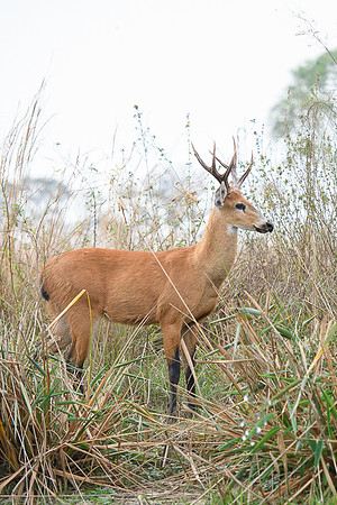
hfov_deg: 6.5
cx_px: 274
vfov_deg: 9.8
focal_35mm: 210
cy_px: 252
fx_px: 2949
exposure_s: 1/2000
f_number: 4
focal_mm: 140
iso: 640
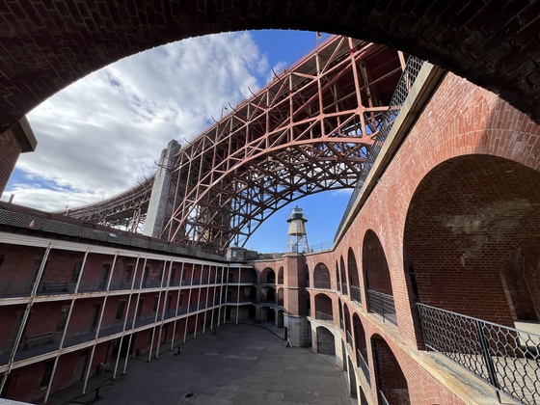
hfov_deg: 106.2
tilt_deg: +18.4
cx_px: 270
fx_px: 203
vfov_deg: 89.9
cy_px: 202
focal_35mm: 13
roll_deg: -0.8
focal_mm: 1.57
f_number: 1.8
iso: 32
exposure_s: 1/742
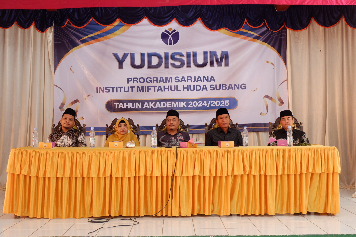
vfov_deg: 26.4
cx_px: 178
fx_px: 504
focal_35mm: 51
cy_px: 118
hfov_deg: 38.9
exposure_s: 1/100
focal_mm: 34
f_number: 5
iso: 1600
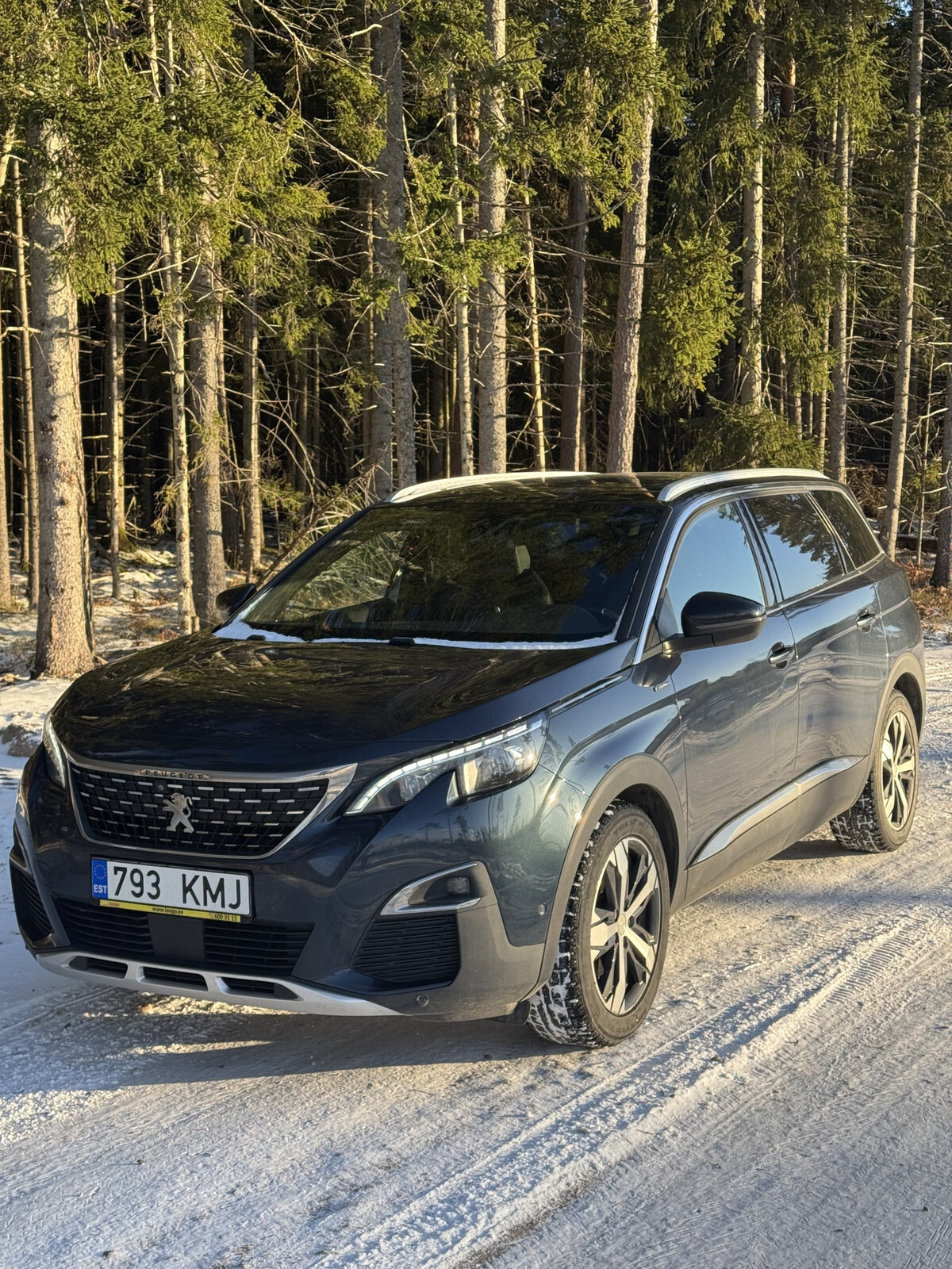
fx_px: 1760
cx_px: 476
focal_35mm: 48
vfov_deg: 39.7
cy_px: 634
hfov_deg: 30.3
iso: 64
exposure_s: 1/651
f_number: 1.78
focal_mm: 6.76
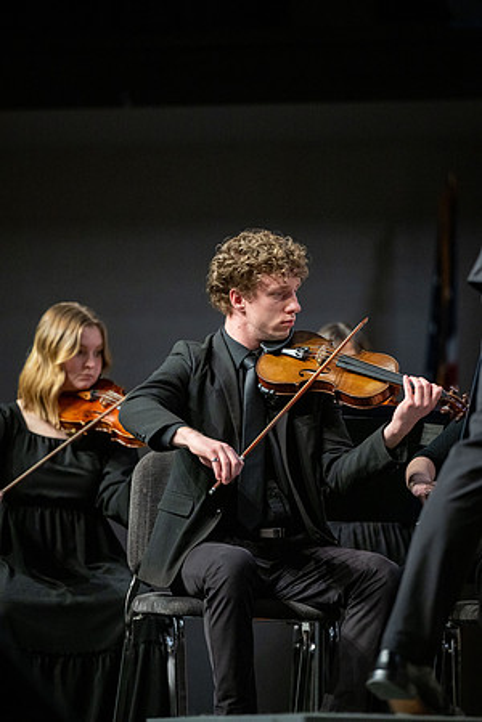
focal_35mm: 200
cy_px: 361
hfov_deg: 6.9
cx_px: 241
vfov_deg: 10.3
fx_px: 4016
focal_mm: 200
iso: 2500
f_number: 2.8
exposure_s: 1/400
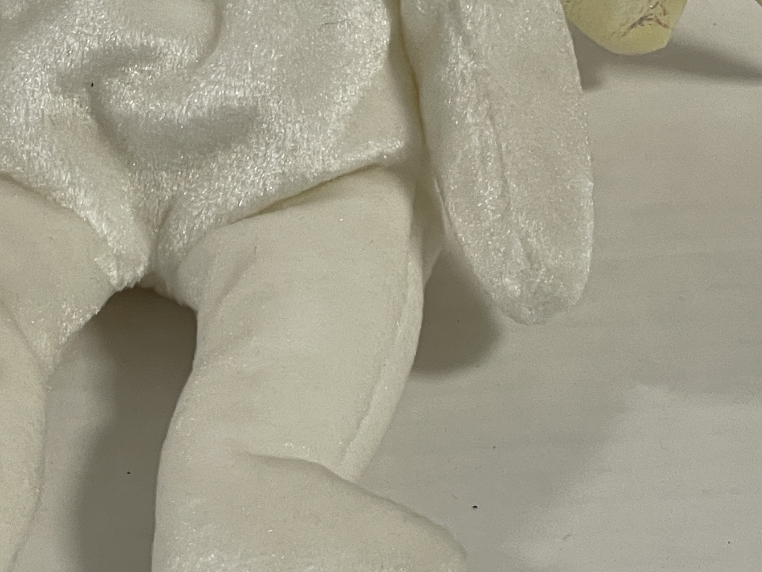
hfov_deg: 10.2
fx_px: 4249
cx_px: 129
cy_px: -58
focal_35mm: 193
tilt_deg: -25.5
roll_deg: -1.1
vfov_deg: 7.6
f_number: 2.2
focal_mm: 7.5
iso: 125
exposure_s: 1/50
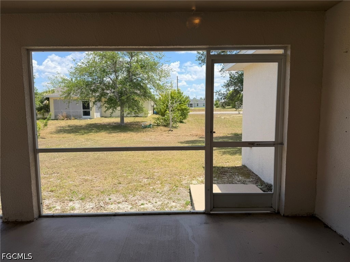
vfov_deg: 56.8
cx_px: 175
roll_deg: +0.1
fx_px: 243
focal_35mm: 24
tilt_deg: -6.6
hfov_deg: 71.6
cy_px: 131
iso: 80
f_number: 1.78
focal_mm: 6.76
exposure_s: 1/1005
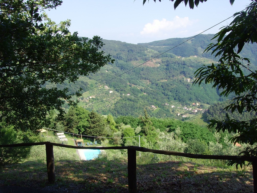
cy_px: 96
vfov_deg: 36.8
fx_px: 290
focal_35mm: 39
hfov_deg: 47.9
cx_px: 128
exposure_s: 1/180
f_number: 6.3
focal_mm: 6.6
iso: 80
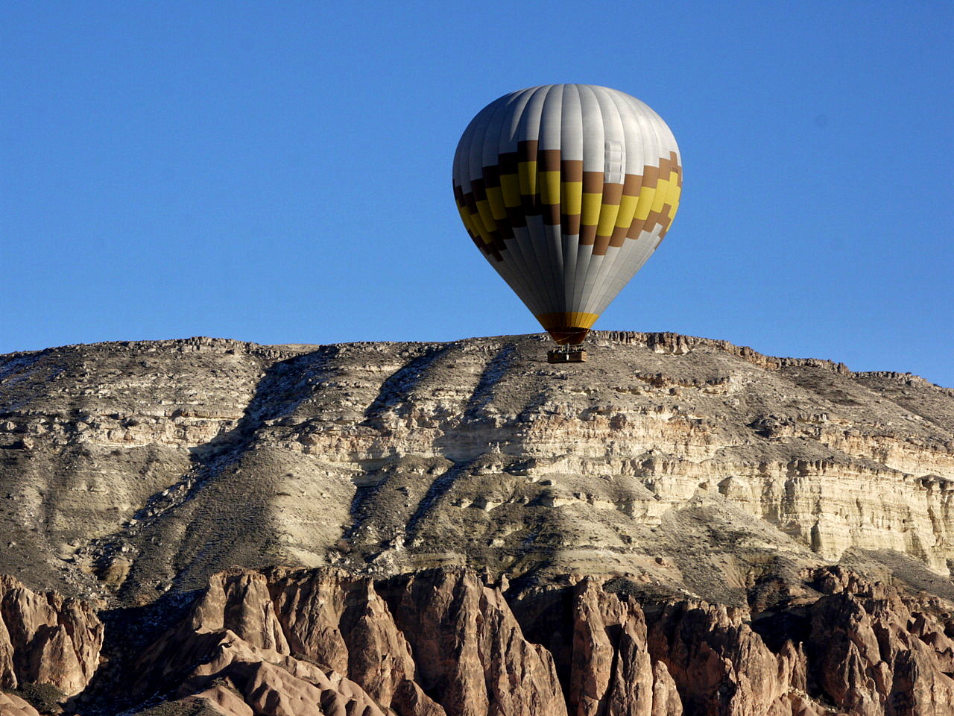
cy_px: 358
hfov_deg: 10.9
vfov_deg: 8.2
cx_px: 477
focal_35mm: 182
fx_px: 5016
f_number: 22
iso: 250
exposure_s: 1/125
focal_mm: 91
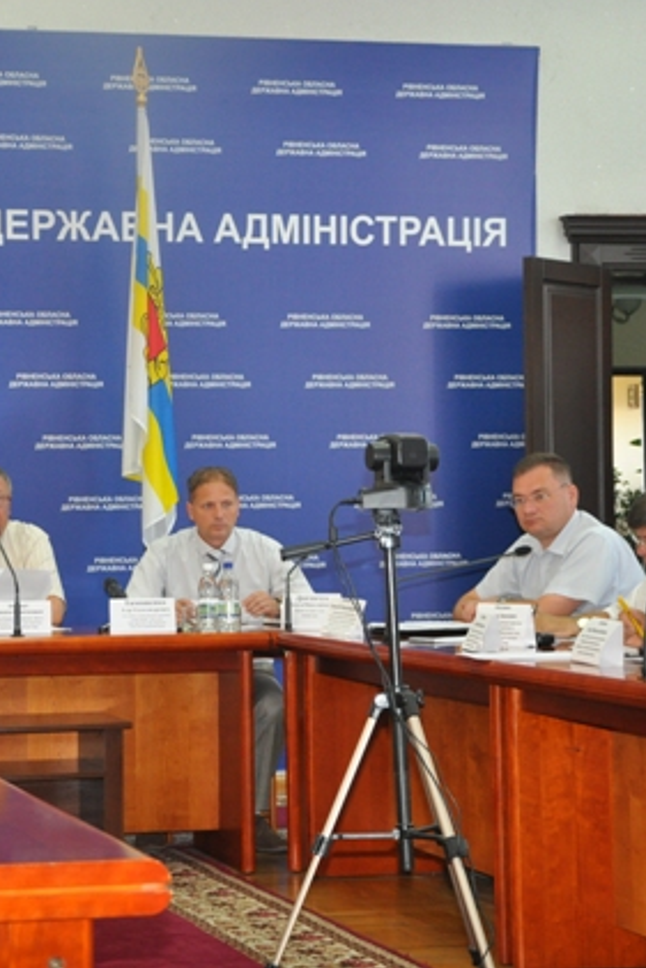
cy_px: 482
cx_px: 113
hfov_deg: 14.9
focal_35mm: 91
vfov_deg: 22.4
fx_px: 2447
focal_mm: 40
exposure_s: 1/60
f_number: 4.5
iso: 1000
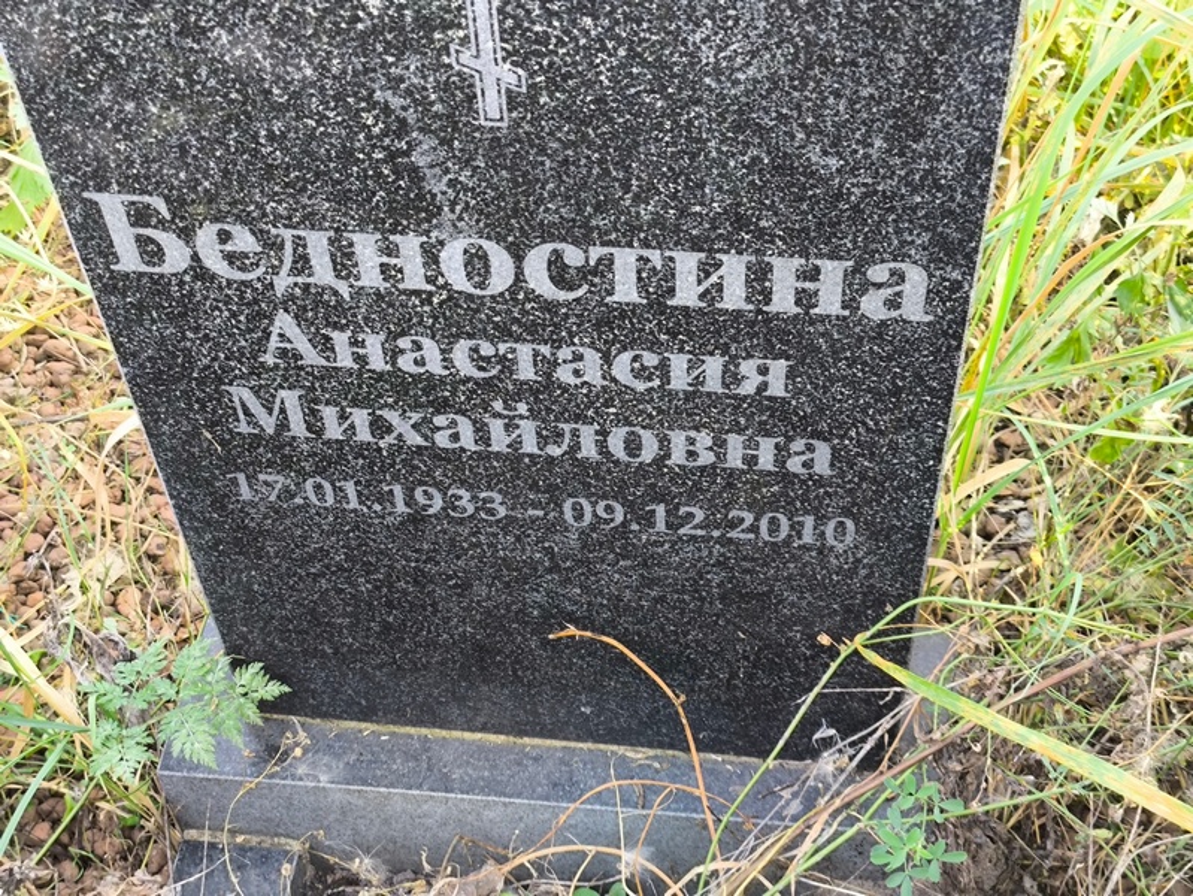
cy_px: 448
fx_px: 1724
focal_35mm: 50
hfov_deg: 38.2
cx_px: 596
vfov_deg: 29.1
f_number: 1.7
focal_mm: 4.71
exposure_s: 1/50
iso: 100
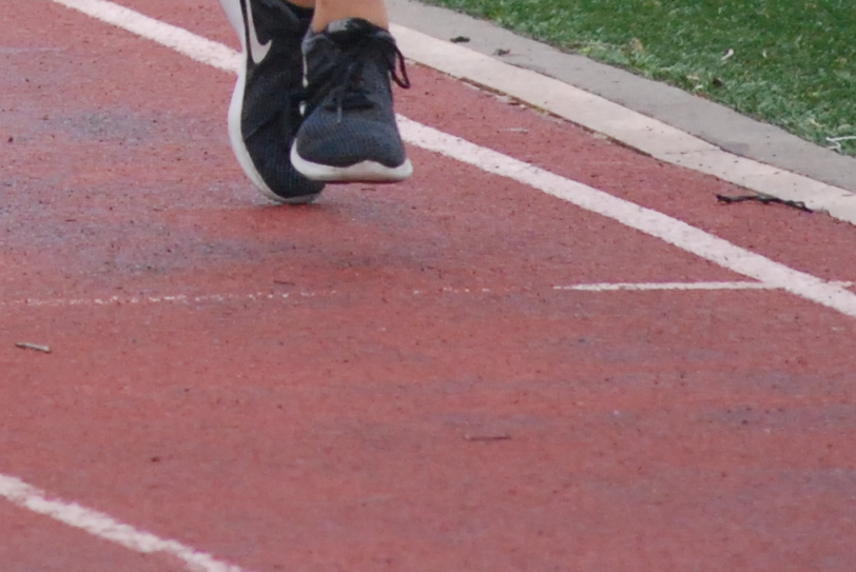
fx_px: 27249
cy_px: -772
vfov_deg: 1.2
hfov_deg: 1.8
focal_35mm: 1145
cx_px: -365
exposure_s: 1/1250
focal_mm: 160
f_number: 5.3
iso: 1000
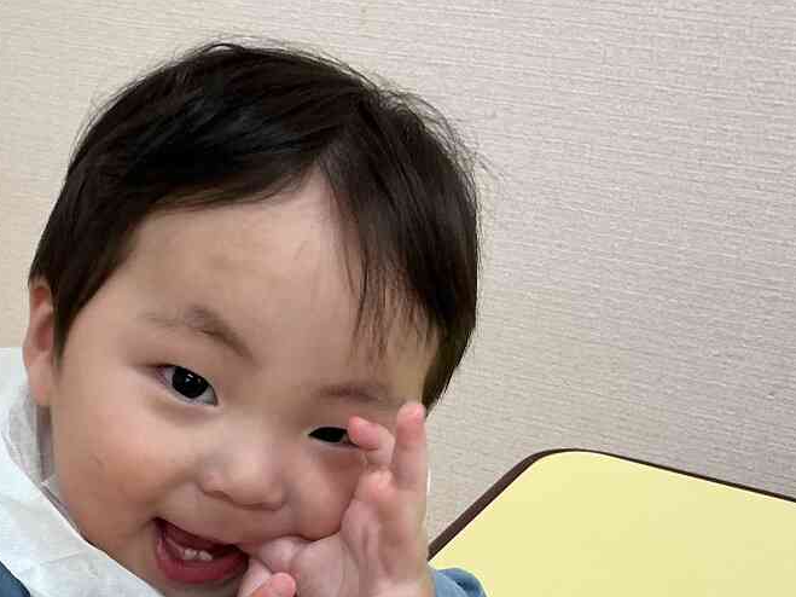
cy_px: 524
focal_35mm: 66
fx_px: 1517
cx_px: 182
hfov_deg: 28.9
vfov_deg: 21.8
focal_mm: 3
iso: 40
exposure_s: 1/60
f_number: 1.8
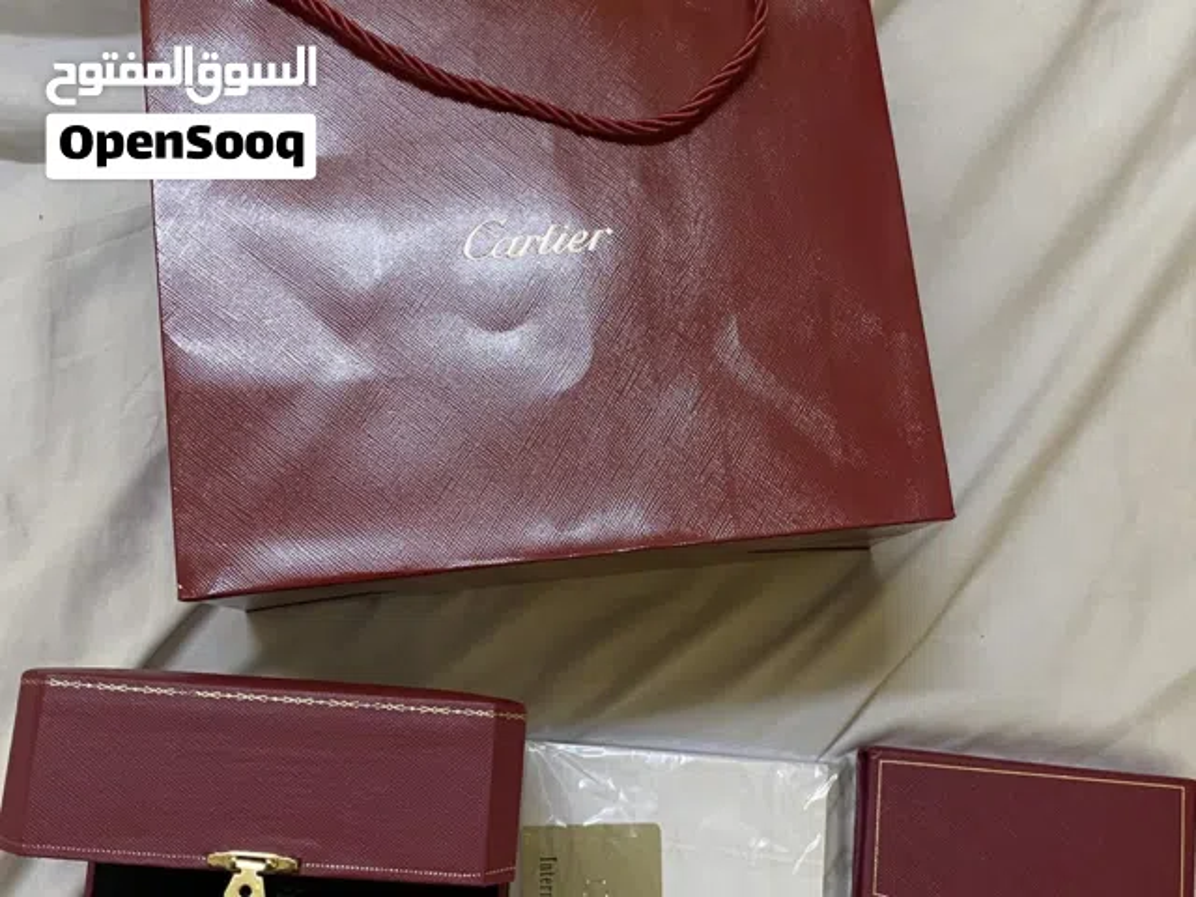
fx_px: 898
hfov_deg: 67.3
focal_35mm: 26
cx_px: 598
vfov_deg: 53.1
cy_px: 448
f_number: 1.8
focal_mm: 4.25
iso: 250
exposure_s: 1/50
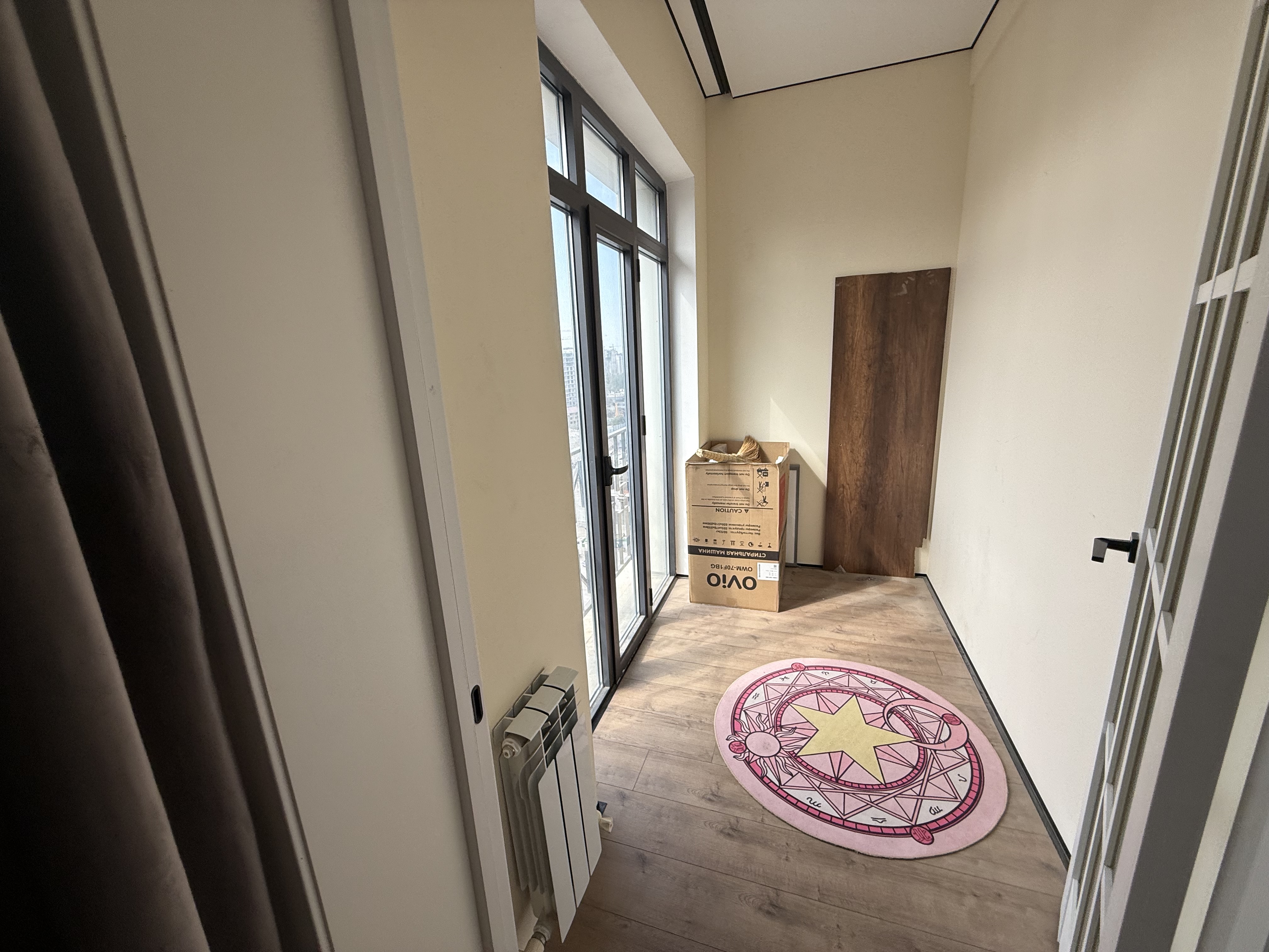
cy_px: 476
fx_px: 513
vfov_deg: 85.7
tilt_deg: -12.3
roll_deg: +1.0
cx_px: 634
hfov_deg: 102.1
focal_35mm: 14
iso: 50
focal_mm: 2.22
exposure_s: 1/250
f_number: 2.2
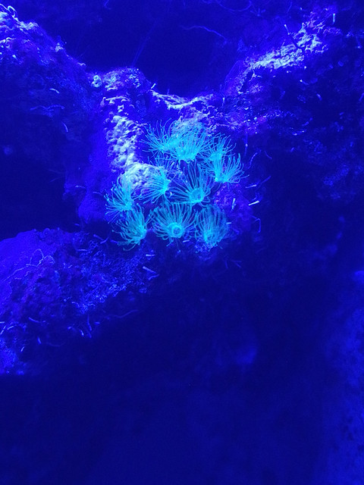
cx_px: 182
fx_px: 1038
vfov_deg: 26.3
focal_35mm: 74
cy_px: 242
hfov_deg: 19.9
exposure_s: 1/20
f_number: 2.2
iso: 640
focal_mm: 3.83
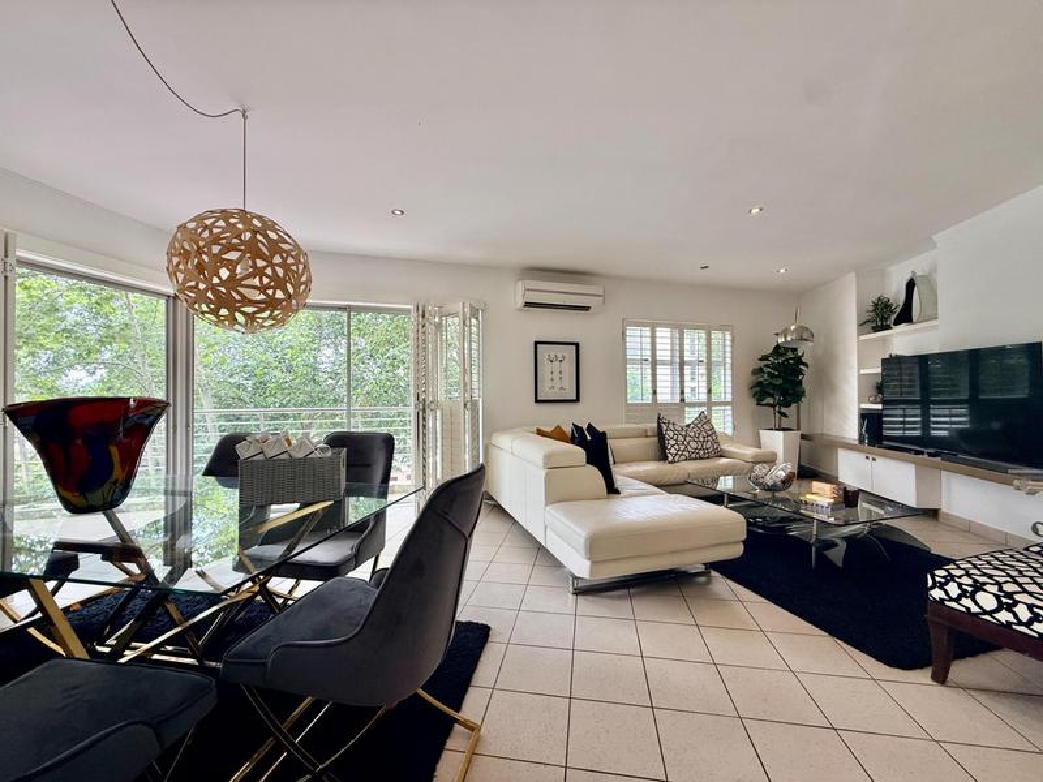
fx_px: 422
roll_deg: +0.6
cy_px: 391
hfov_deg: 102.1
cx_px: 522
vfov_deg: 85.7
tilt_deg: +0.9
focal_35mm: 14
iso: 80
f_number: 2.2
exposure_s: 1/99
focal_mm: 2.22
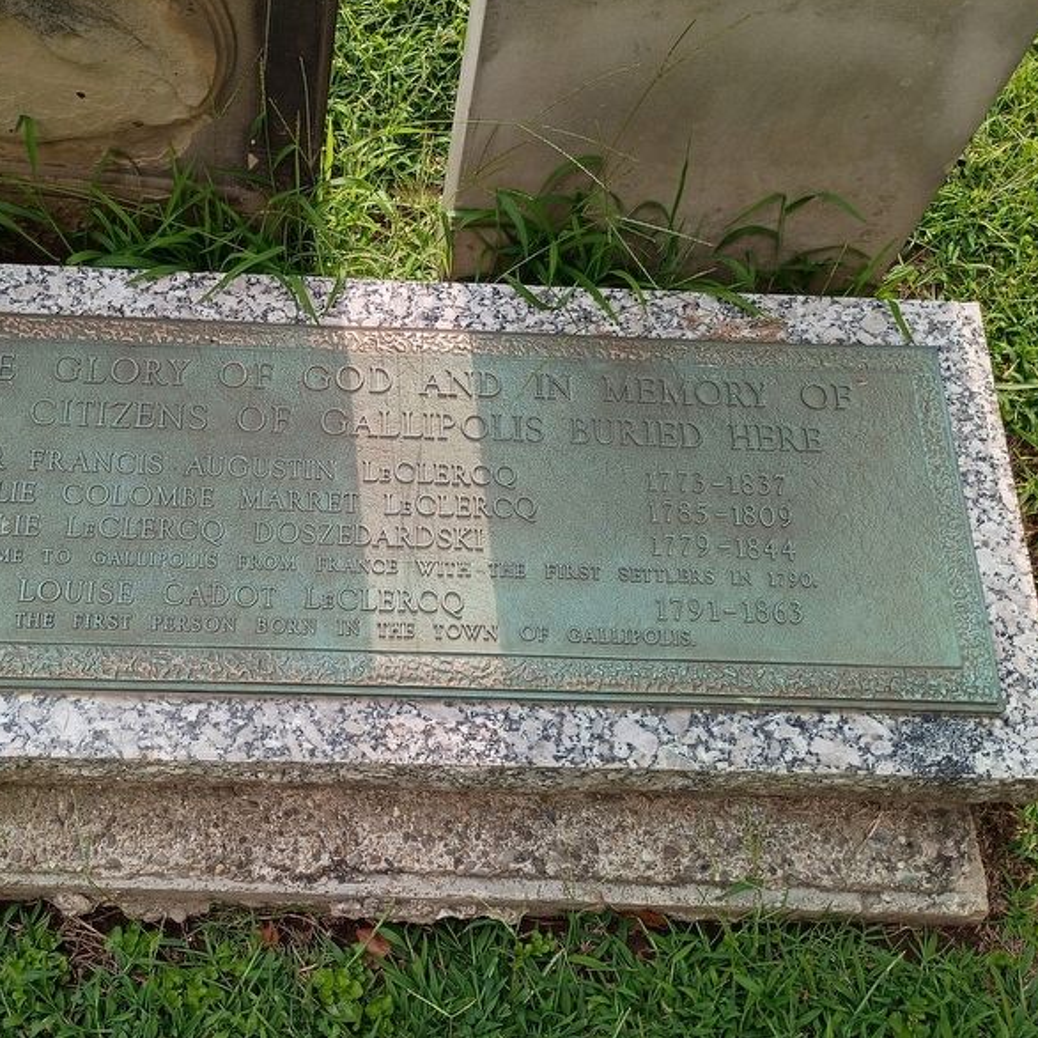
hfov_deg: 46.6
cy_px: 508
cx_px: 356
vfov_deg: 47.2
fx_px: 1187
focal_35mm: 35
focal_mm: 4.27
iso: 100
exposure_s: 1/298
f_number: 1.8
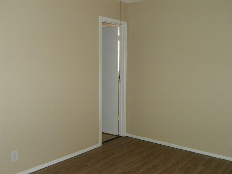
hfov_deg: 52.6
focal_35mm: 35
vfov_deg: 40.7
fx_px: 235
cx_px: 116
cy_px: 87
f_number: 3.2
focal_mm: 6.2
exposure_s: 1/125
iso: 200
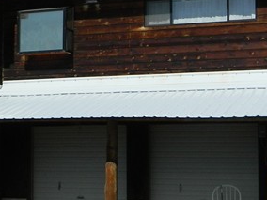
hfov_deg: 21.8
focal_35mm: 90
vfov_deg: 16.4
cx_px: 154
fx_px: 694
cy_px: 112
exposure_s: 1/400
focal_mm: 4.5
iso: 80
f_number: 8.7
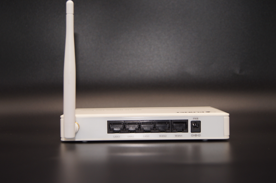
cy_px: 92
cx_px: 138
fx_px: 459
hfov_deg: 33.4
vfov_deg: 22.5
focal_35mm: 60
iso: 200
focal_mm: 40
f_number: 5.6
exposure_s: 1/160
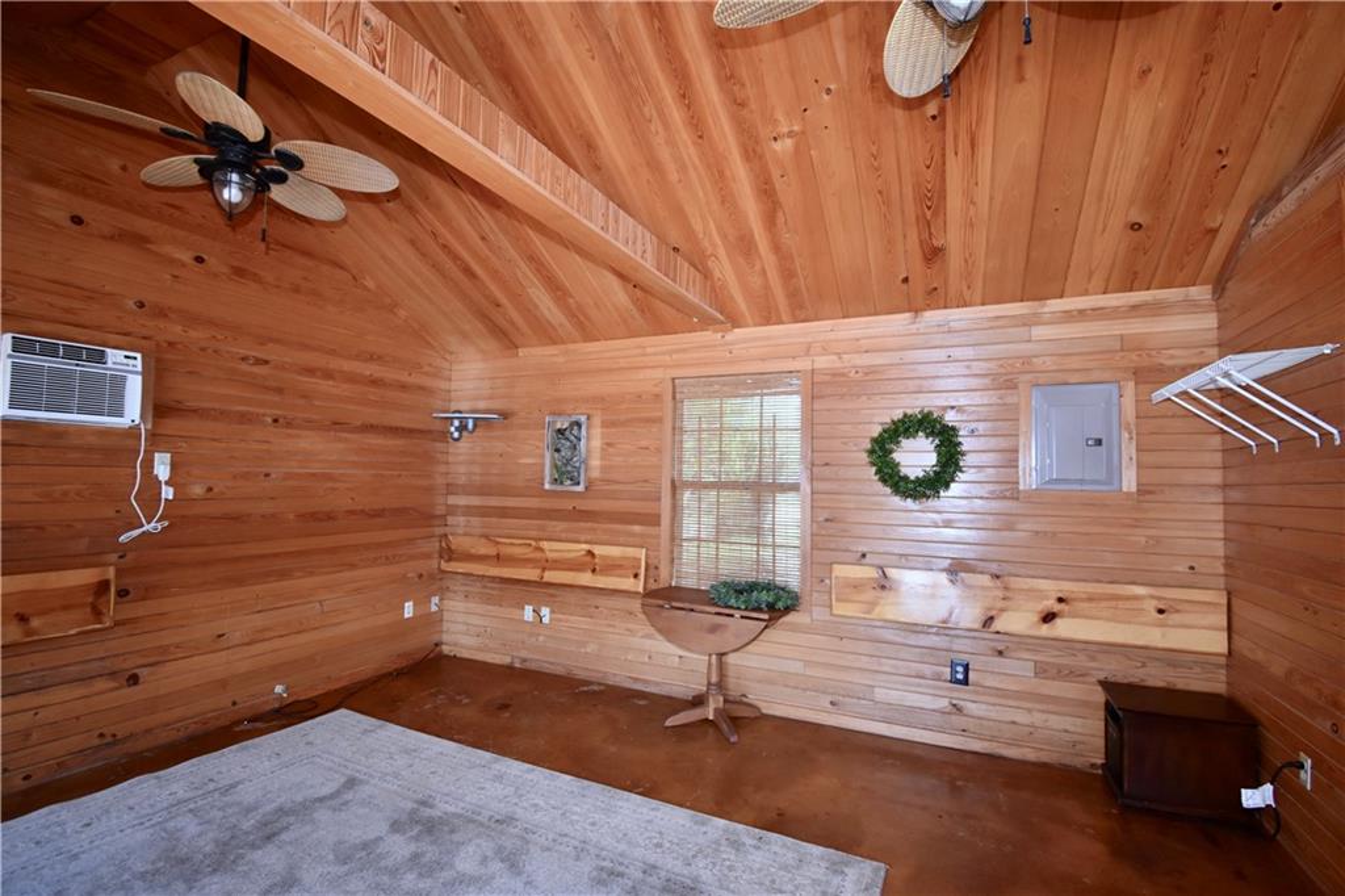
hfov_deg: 100.4
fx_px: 560
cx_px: 672
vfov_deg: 77.3
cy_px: 448
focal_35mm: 15
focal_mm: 10
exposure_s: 1/100
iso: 800
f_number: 5
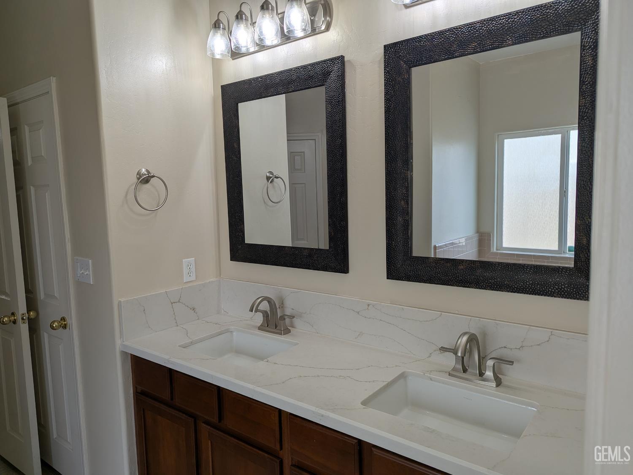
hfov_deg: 71.6
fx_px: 439
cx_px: 316
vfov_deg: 56.8
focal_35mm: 24
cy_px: 238
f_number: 1.85
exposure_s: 1/120
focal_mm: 6.81
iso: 25
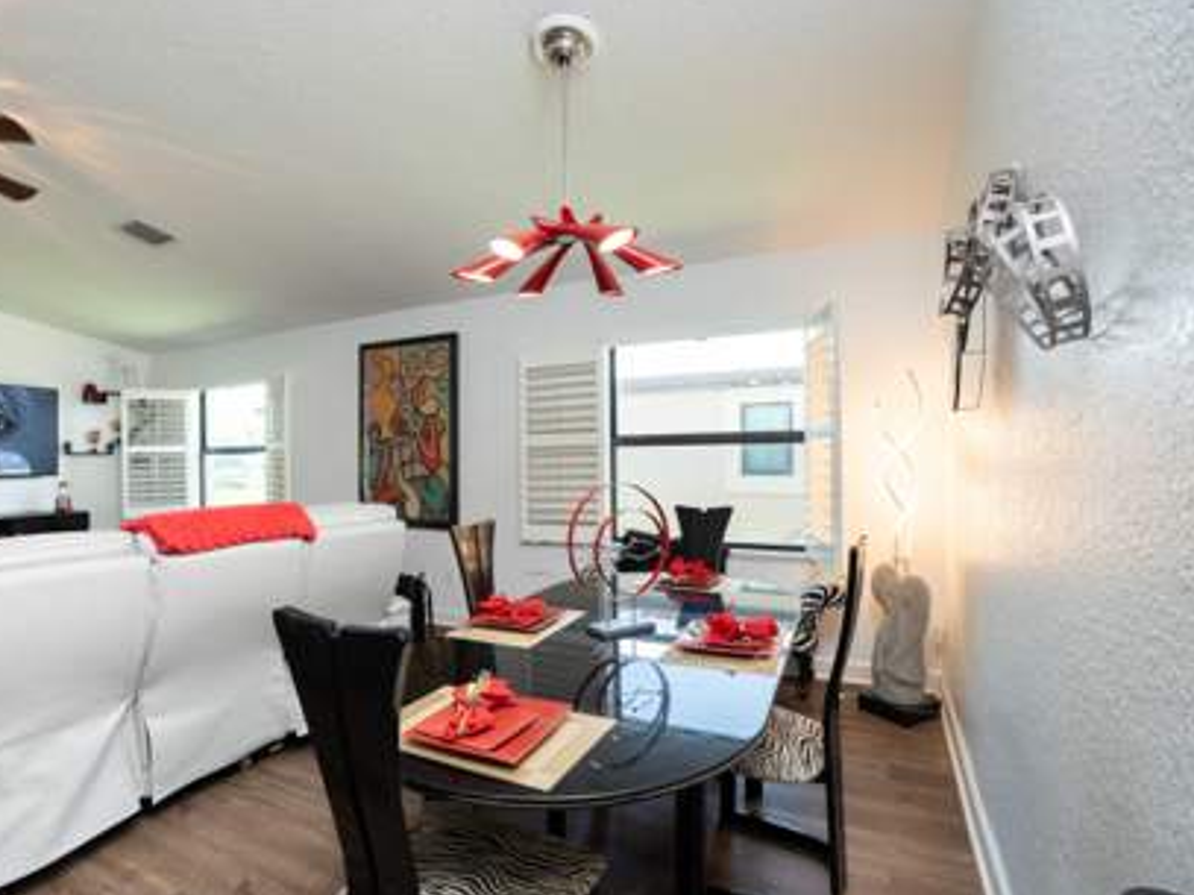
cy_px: 455
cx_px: 543
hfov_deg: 90.8
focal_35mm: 17
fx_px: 586
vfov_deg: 74.7
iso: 400
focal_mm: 10
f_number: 5
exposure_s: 1/125
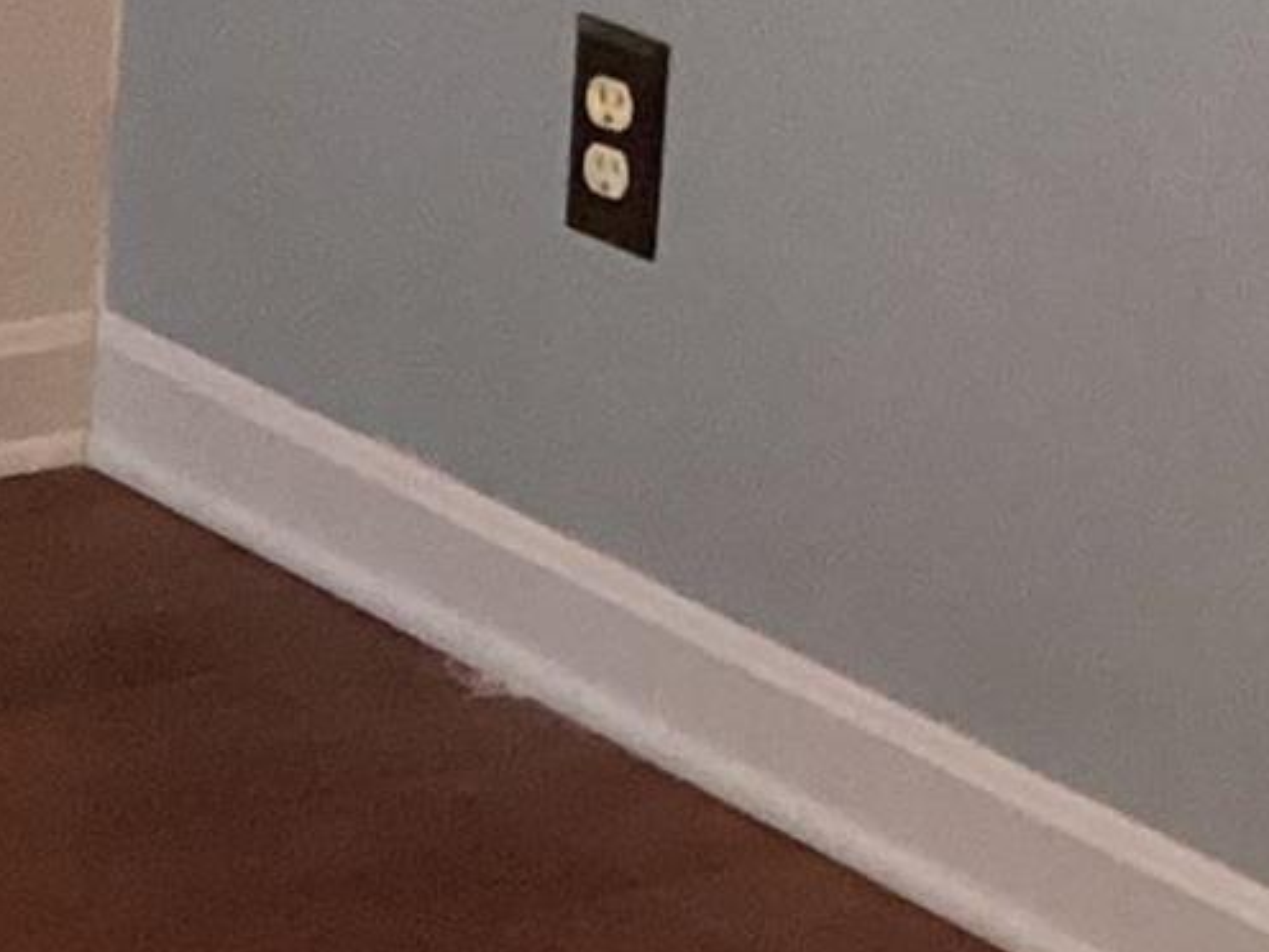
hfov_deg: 9.7
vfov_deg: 7.7
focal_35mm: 192
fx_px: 7039
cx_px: -1159
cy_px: -212
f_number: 2.4
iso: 400
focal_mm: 3.3
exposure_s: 1/30
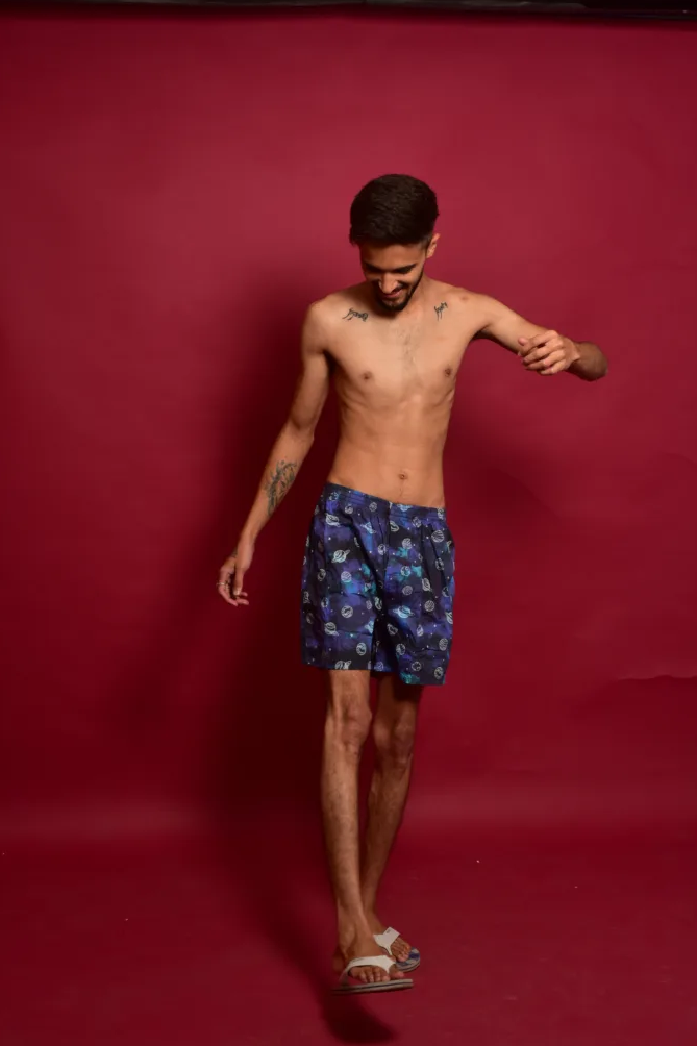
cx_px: 351
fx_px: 1482
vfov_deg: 38.9
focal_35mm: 51
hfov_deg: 26.5
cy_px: 530
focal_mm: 50
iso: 400
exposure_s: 1/100
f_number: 10
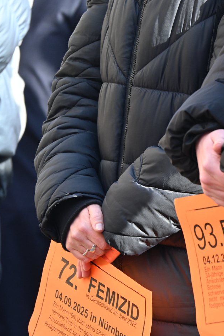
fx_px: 5538
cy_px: 252
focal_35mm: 593
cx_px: 175
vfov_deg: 3.5
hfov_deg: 2.3
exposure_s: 1/250
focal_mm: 250
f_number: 6.3
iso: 640
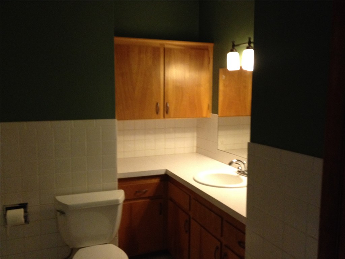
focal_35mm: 35
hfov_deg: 52.6
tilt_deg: -9.3
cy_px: 130
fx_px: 349
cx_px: 172
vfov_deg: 40.7
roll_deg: +0.1
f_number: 2.4
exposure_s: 1/20
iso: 250
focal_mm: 4.28
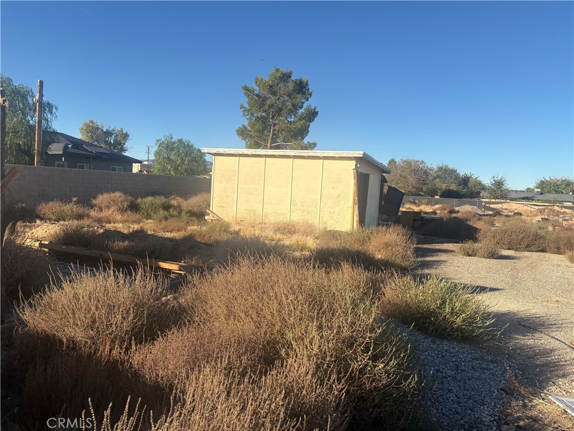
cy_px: 216
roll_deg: -3.0
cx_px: 287
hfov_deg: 67.3
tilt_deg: -4.2
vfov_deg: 53.1
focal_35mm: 26
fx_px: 431
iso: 50
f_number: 1.6
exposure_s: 1/3448
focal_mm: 5.96
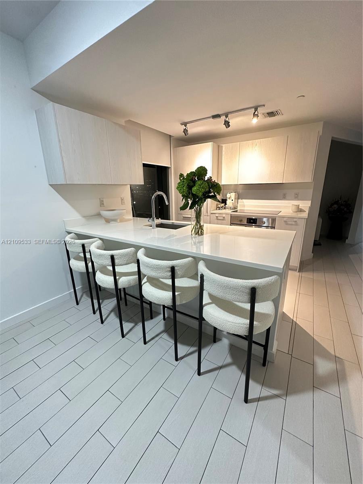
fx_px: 196
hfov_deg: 85.7
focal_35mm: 14
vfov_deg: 102.1
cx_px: 182
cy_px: 242
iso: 500
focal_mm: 2.22
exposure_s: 1/60
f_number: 2.2
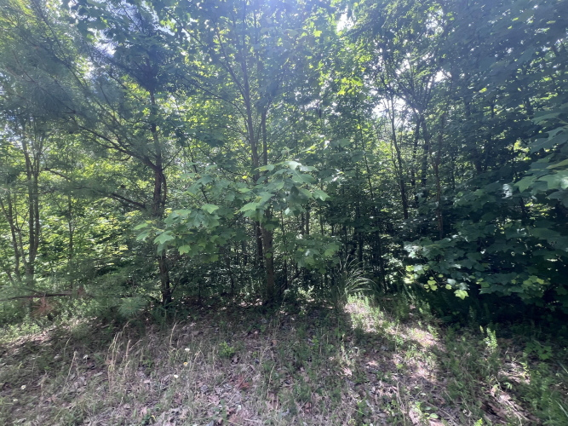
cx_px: 284
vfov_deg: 89.9
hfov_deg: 106.2
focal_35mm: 13
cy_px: 213
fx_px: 213
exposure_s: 1/182
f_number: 1.8
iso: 32
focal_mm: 1.57
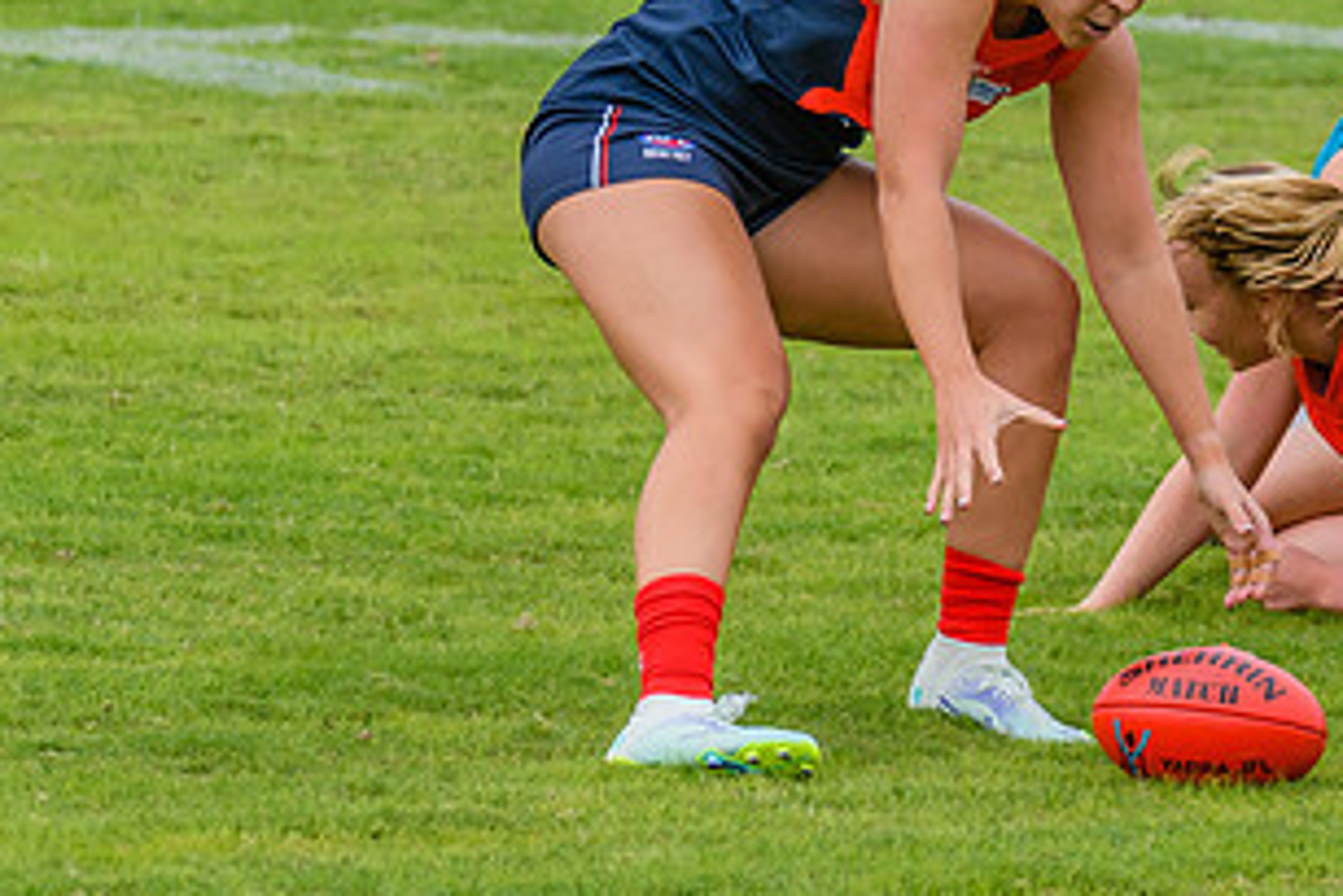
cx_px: 1106
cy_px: 175
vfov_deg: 2.2
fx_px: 23289
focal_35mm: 624
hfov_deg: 3.3
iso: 800
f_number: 6.3
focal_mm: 210
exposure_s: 1/2000
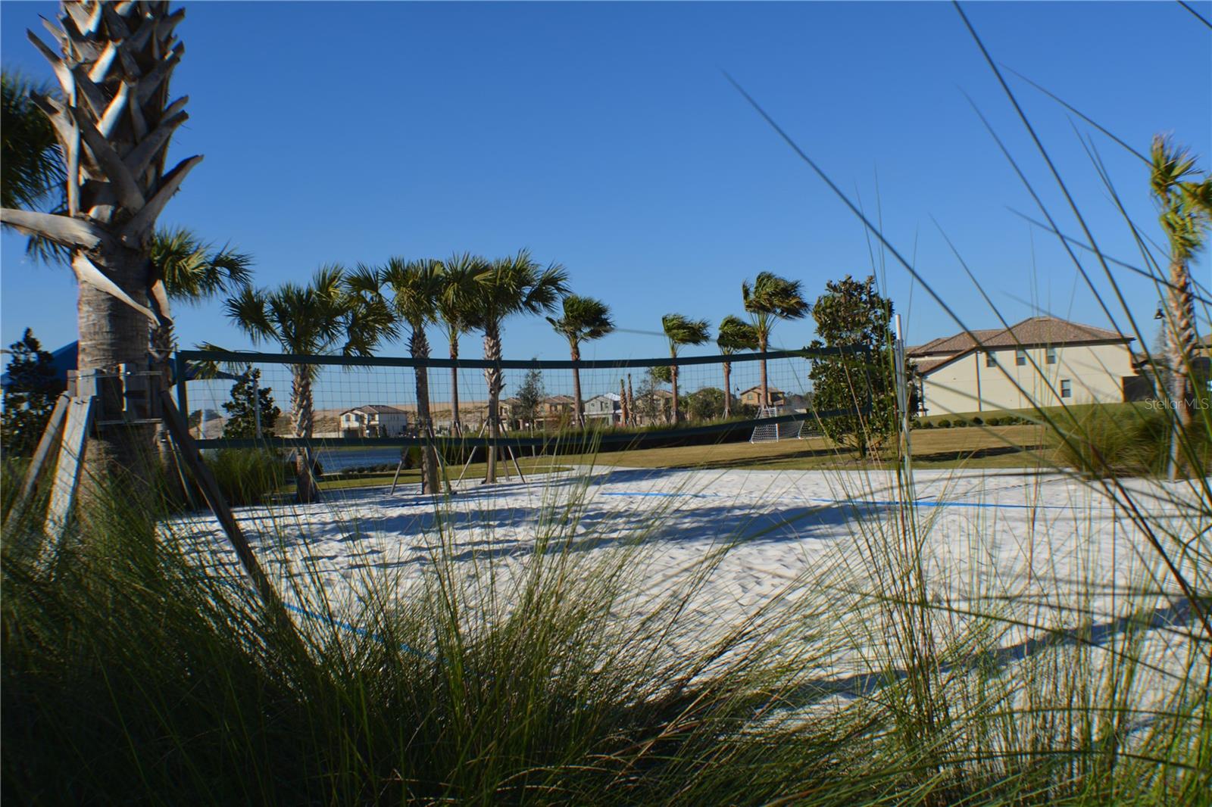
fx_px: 1464
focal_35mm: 44
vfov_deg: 30.8
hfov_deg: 45.0
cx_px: 606
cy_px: 404
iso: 100
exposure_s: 1/320
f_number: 9
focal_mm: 29
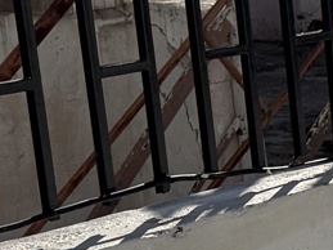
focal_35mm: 178
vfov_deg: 8.3
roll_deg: -1.5
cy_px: 289
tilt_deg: -14.8
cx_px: 1059
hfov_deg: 8.8
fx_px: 1712
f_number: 1.78
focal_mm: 6.76
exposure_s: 1/11905
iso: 80
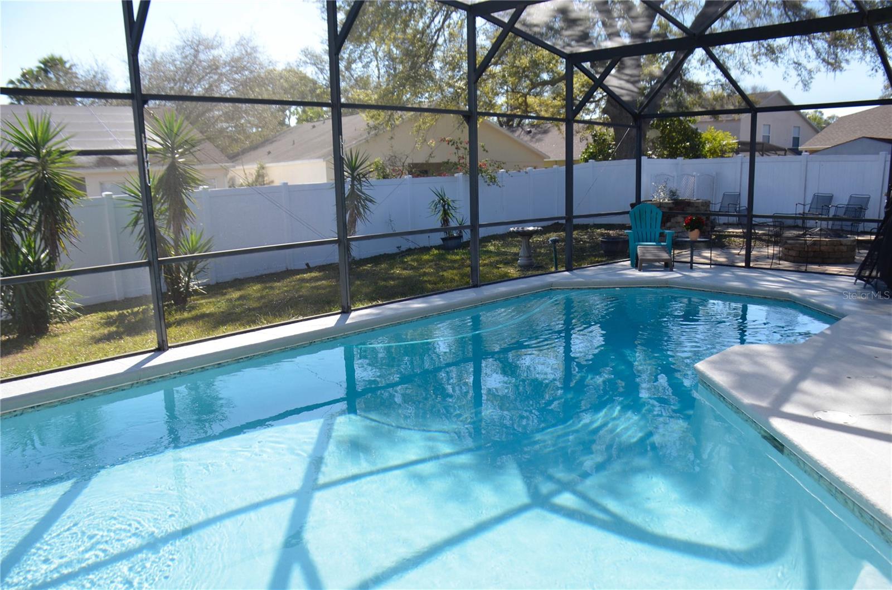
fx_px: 667
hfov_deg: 67.5
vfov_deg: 47.7
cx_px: 446
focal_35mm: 27
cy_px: 295
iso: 200
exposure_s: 1/250
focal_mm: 18
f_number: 8
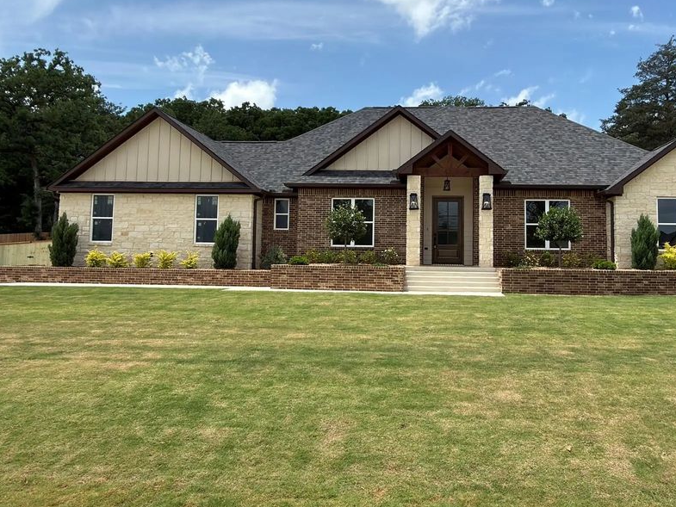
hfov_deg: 59.7
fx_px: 586
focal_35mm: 30
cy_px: 209
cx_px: 384
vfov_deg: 46.6
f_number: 2.2
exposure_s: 1/950
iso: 16
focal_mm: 2.22
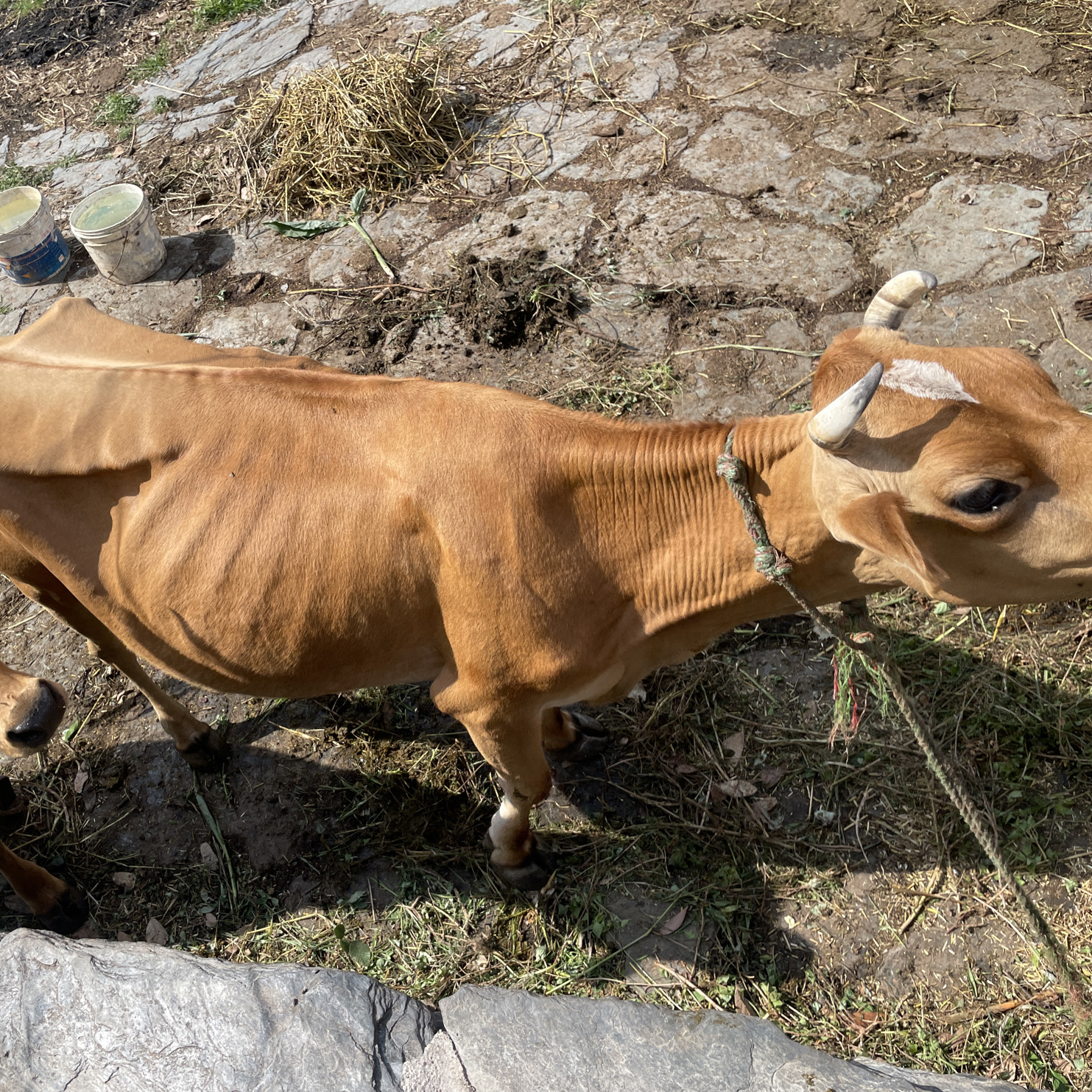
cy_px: 545
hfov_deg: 51.7
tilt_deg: -47.9
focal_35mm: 31
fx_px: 1106
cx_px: 376
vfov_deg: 52.5
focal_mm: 4.2
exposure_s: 1/2132
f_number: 1.6
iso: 32
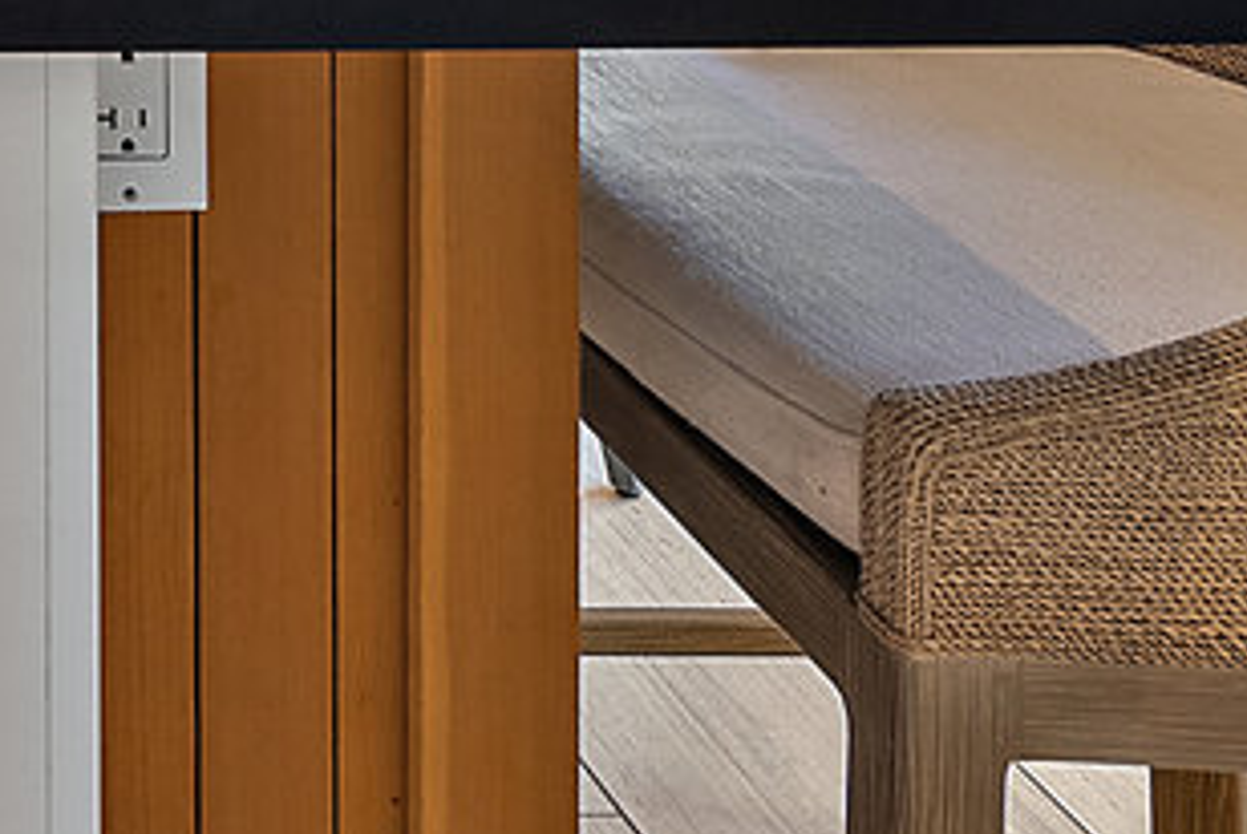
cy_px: -893
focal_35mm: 83
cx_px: -757
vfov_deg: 13.7
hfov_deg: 20.1
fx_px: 2878
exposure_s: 1/5
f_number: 7.1
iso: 320
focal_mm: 16
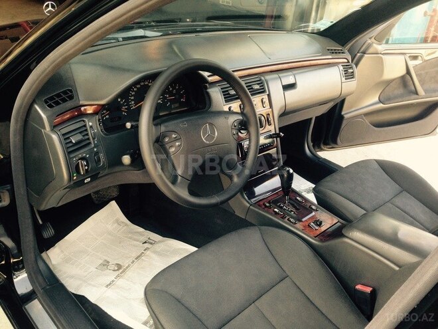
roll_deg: -6.5
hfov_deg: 55.4
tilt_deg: -25.7
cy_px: 164
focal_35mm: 33
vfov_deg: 42.9
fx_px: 418
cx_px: 219
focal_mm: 4.12
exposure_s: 1/40
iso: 64
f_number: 2.4
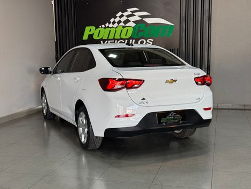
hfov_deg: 39.6
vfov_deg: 30.3
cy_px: 94
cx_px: 126
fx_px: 349
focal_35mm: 48
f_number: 1.78
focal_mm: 6.76
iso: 64
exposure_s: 1/60
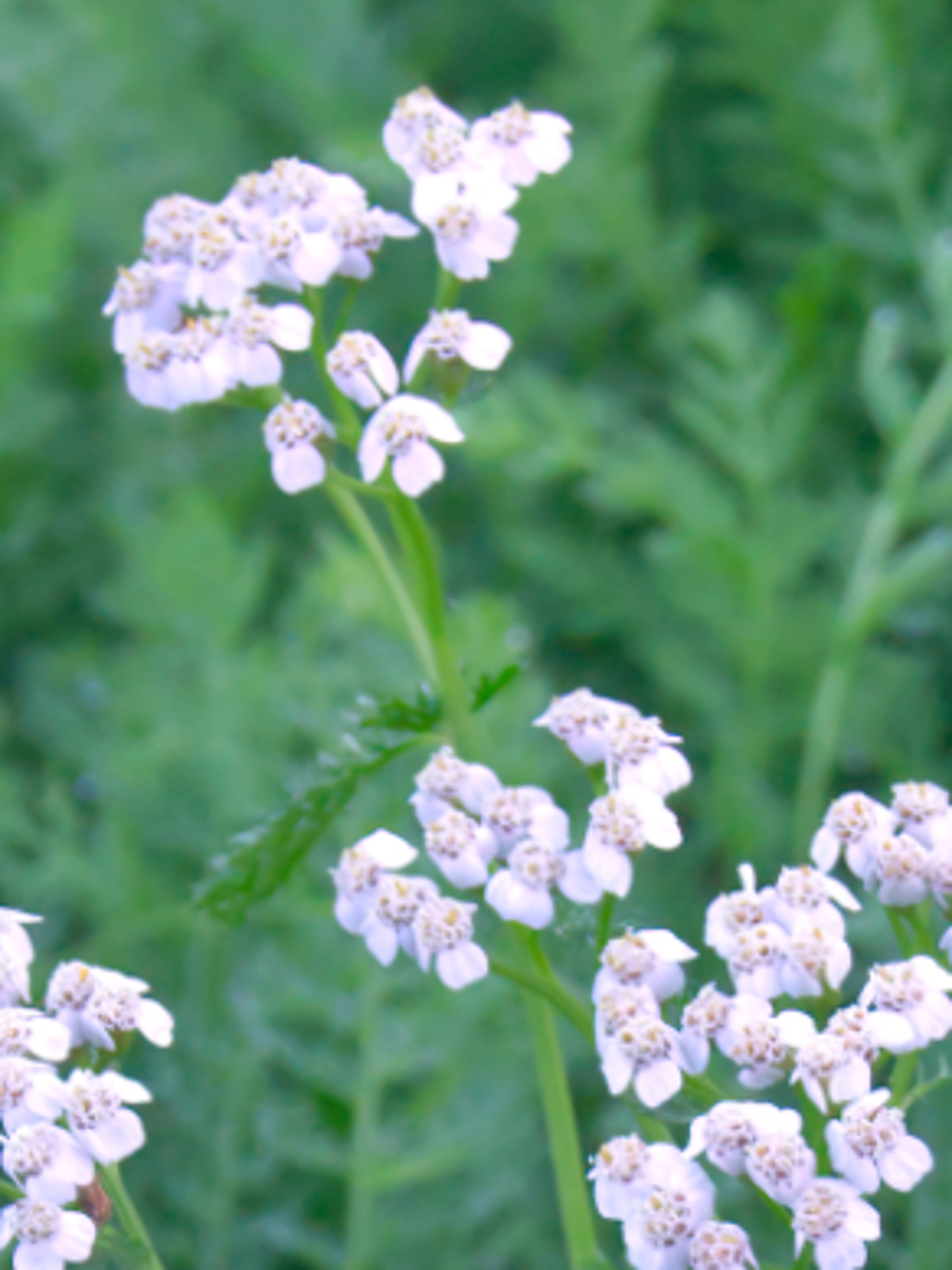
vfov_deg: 8.0
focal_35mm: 245
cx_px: 631
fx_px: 9002
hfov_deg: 6.1
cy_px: 1257
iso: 1600
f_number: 10
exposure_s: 1/100
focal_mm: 55
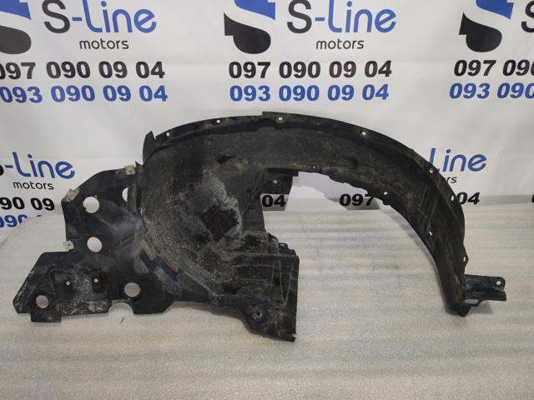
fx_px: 401
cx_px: 267
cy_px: 200
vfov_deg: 53.1
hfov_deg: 67.3
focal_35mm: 26
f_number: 1.75
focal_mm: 4.75
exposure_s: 1/100
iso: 640
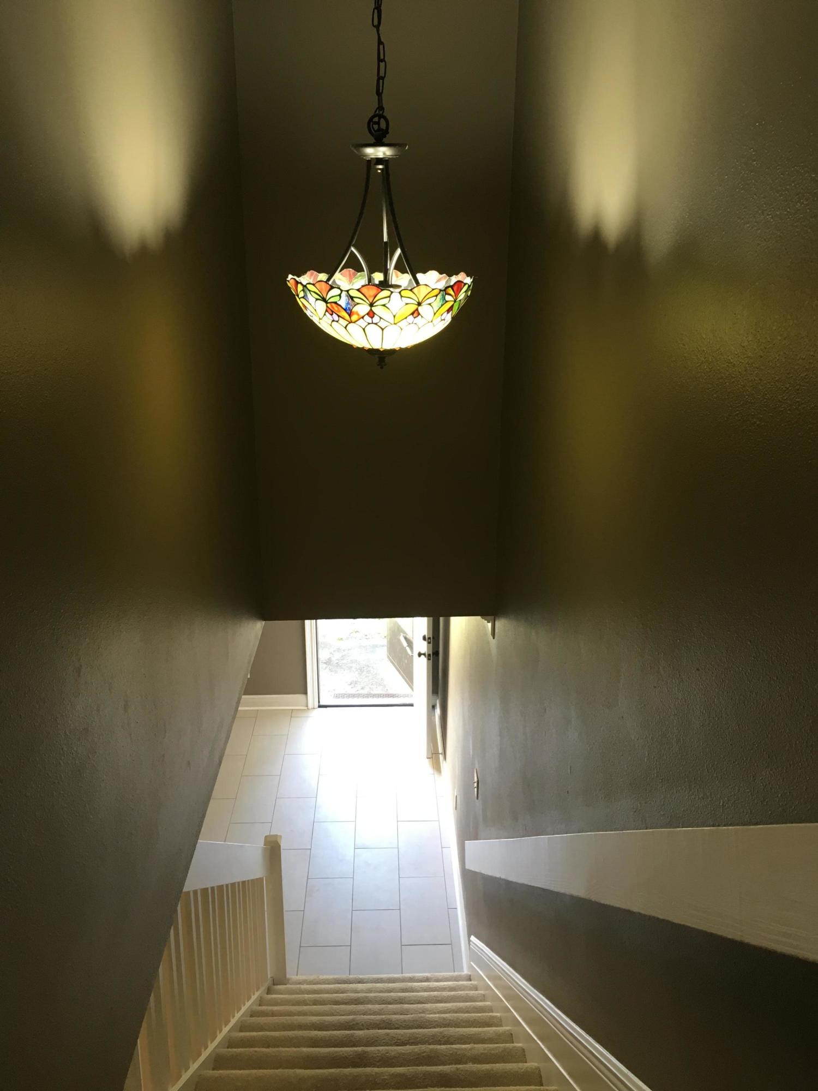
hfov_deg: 48.2
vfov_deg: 61.7
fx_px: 914
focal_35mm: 29
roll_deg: -0.2
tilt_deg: -19.9
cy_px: 546
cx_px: 409
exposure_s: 1/30
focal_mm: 4.15
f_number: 2.2
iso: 64
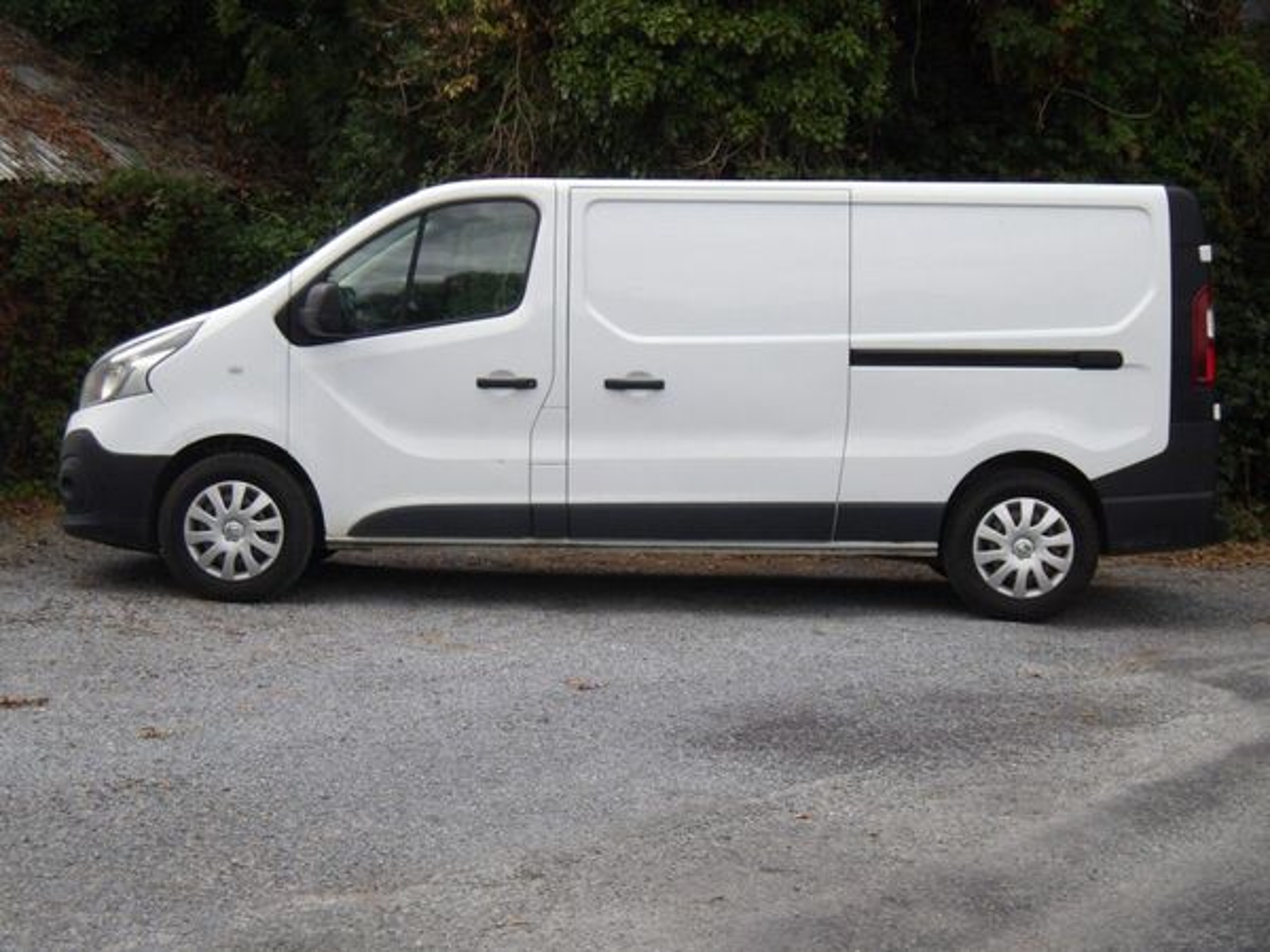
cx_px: 635
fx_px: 2568
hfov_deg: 27.8
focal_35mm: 70
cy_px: 476
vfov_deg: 21.0
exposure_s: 1/224
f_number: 4.9
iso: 100
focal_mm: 12.5
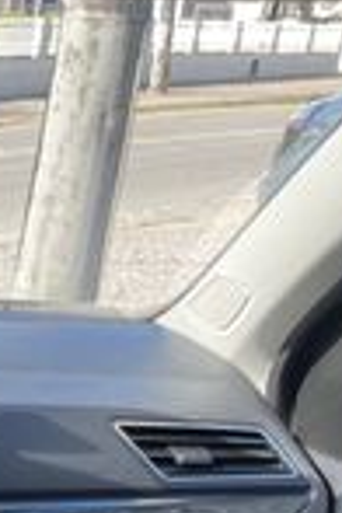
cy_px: 593
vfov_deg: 22.8
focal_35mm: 83
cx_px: -461
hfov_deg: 12.9
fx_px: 1183
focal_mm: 5.1
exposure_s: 1/395
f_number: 1.6
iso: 32
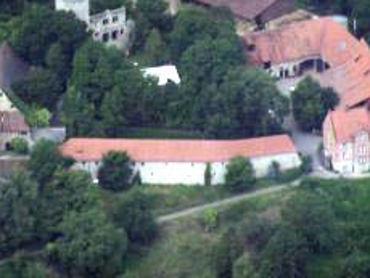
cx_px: 39
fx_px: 6891
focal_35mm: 644
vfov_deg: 2.3
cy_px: -3
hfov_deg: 3.1
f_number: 3.6
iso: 80
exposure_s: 1/500
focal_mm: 47.7
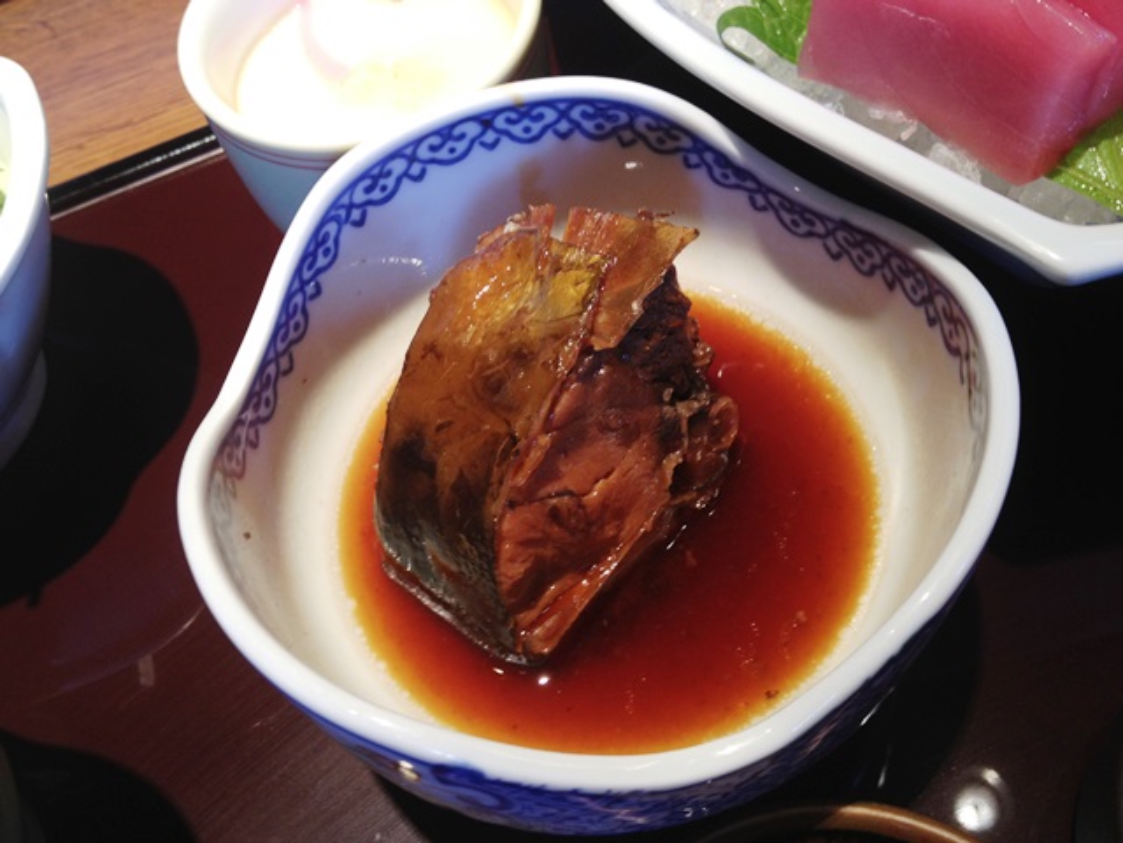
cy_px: 422
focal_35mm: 35
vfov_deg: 40.7
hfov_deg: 52.6
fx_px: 1135
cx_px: 562
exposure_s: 1/30
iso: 50
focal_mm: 4.28
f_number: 2.4
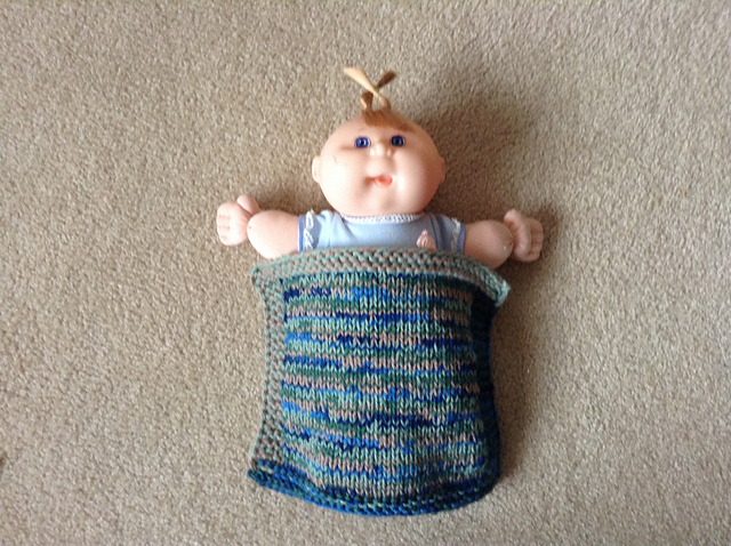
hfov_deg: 55.4
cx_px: 366
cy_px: 273
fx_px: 696
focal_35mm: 33
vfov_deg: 42.8
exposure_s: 1/24
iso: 100
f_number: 2.4
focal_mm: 3.3
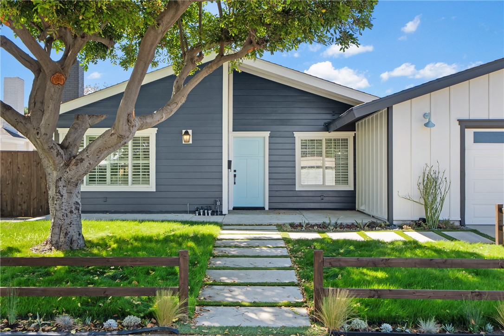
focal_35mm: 36
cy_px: 168
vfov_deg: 36.9
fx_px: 504
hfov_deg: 53.1
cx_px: 252
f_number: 8
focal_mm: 24
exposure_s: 1/30
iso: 100
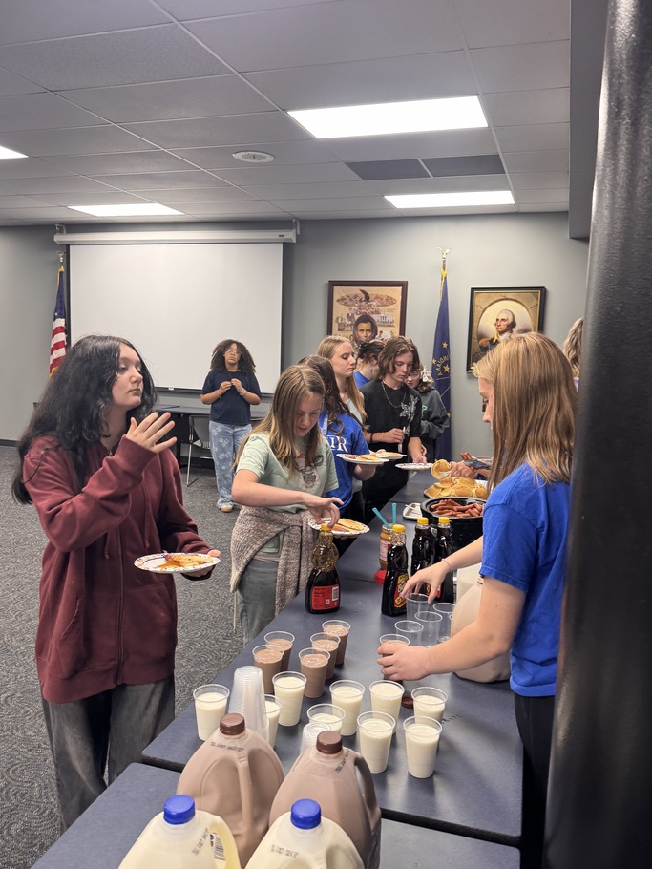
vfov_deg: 65.3
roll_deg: -1.9
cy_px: 432
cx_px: 333
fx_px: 678
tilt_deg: -5.5
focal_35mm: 27
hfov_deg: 51.4
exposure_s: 1/60
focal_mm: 6.76
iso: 160
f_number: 1.78
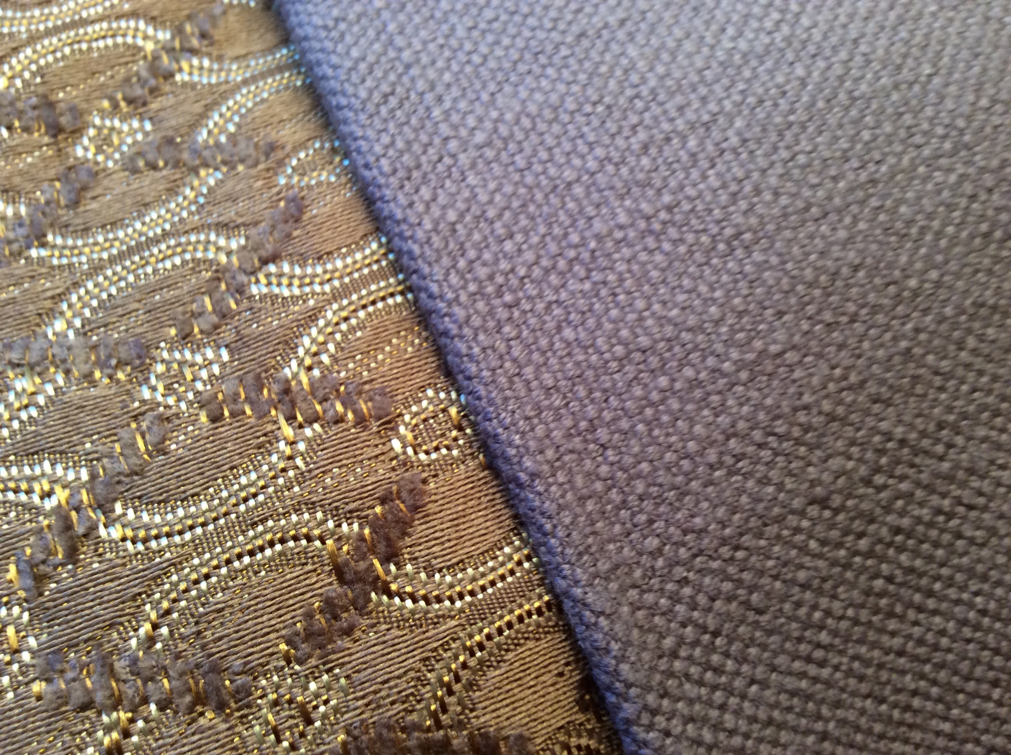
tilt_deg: -69.4
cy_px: 378
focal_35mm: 32
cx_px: 506
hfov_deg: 56.9
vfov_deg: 44.1
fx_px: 933
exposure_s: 1/25
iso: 64
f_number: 2.4
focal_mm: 3.3
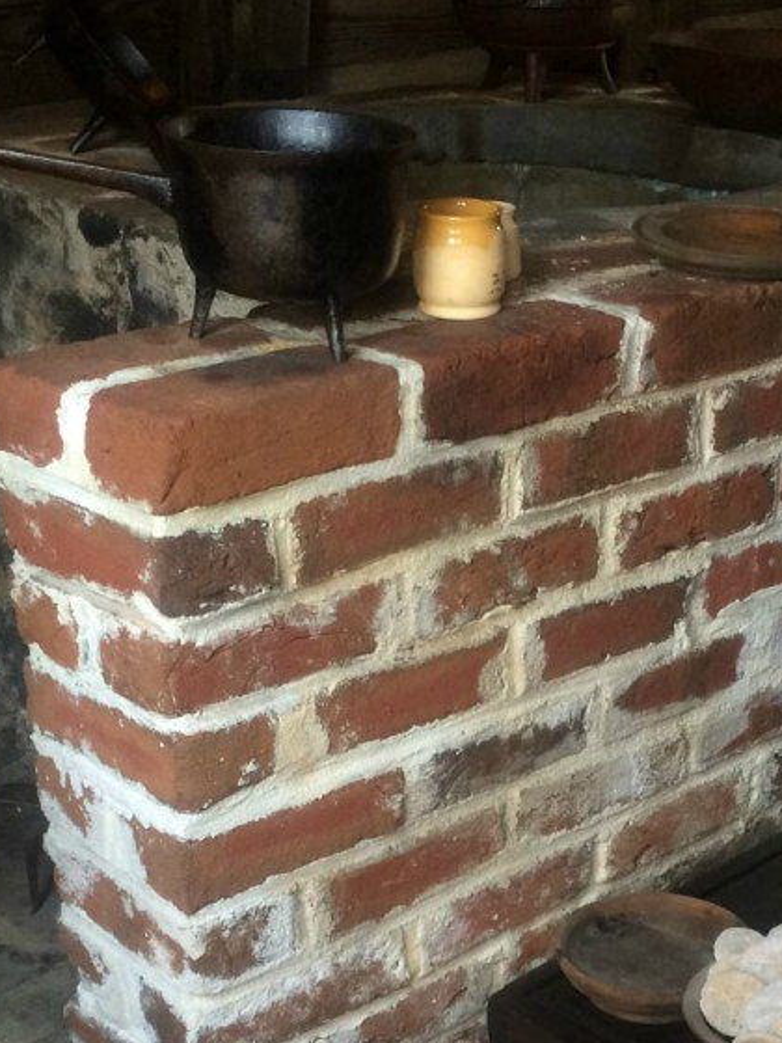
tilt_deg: -31.9
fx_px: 1596
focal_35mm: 53
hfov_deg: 27.3
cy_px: 805
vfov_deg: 35.2
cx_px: 544
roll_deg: +0.0
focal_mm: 4.15
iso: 50
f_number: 2.2
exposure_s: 1/30
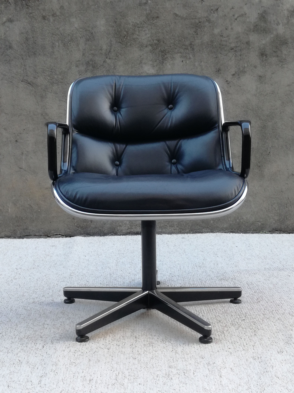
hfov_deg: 51.4
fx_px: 306
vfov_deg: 65.3
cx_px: 147
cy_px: 196
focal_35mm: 27
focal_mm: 3.79
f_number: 2
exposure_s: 1/100
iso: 64
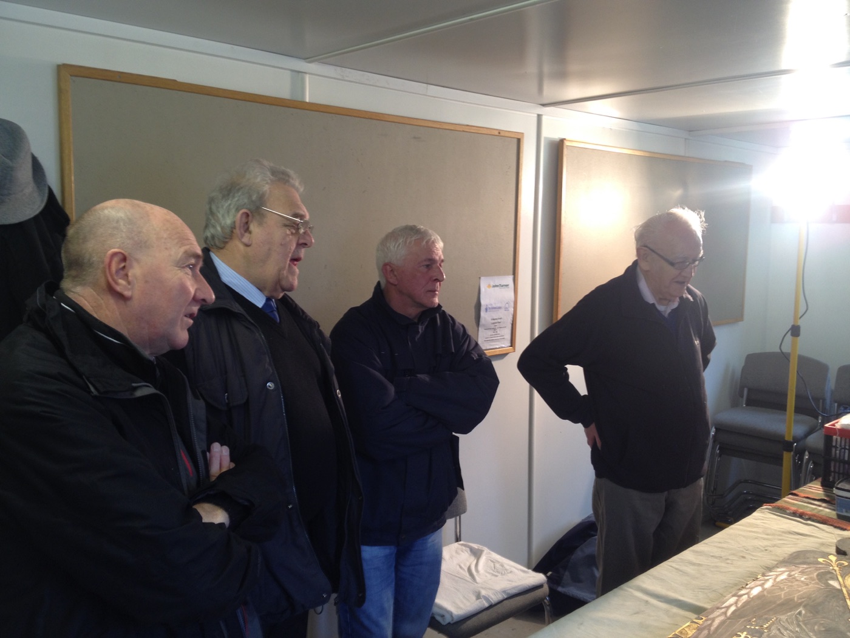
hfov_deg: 52.6
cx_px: 425
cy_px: 319
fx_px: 859
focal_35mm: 35
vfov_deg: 40.7
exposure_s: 1/20
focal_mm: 4.28
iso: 50
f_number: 2.4
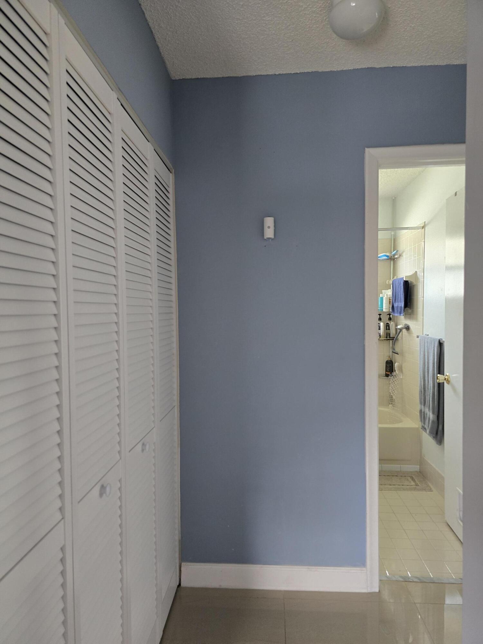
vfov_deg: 73.9
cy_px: 322
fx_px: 428
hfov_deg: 58.9
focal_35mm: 23
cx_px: 242
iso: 640
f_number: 1.7
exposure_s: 1/120
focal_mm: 6.3
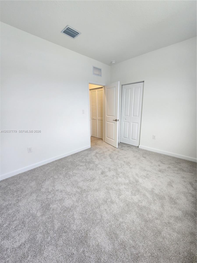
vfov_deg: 106.2
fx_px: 99
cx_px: 98
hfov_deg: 89.9
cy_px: 132
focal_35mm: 13
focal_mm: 2.2
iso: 80
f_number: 2.2
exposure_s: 1/60
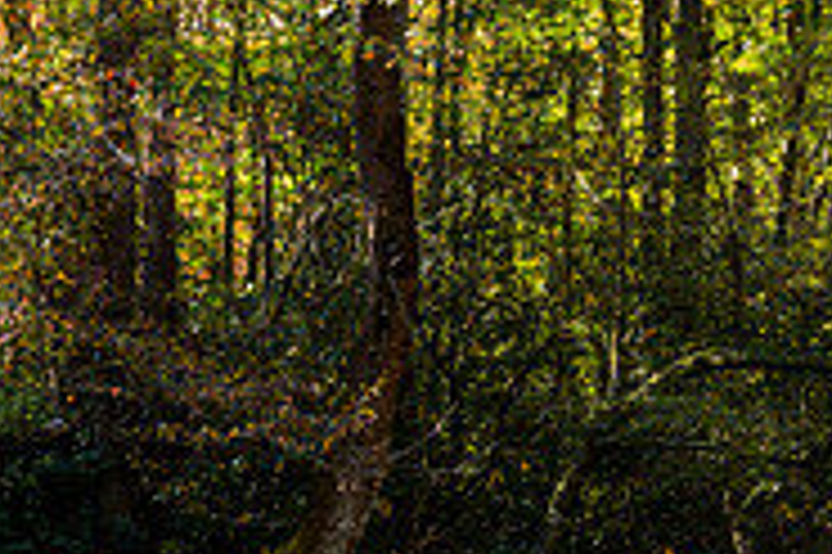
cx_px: -229
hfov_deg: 14.0
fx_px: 3256
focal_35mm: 141
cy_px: 689
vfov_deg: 9.6
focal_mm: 45
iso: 50
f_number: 22
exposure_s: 2
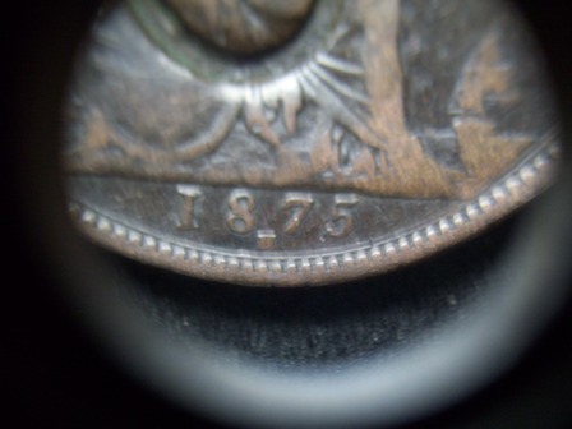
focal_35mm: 34
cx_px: 286
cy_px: 214
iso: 160
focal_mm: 5.7
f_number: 2.9
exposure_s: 1/8
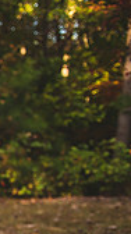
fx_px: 539
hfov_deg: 10.1
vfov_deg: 23.2
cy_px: 251
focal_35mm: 87
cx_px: -268
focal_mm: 24
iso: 100
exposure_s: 1/200
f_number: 2.8
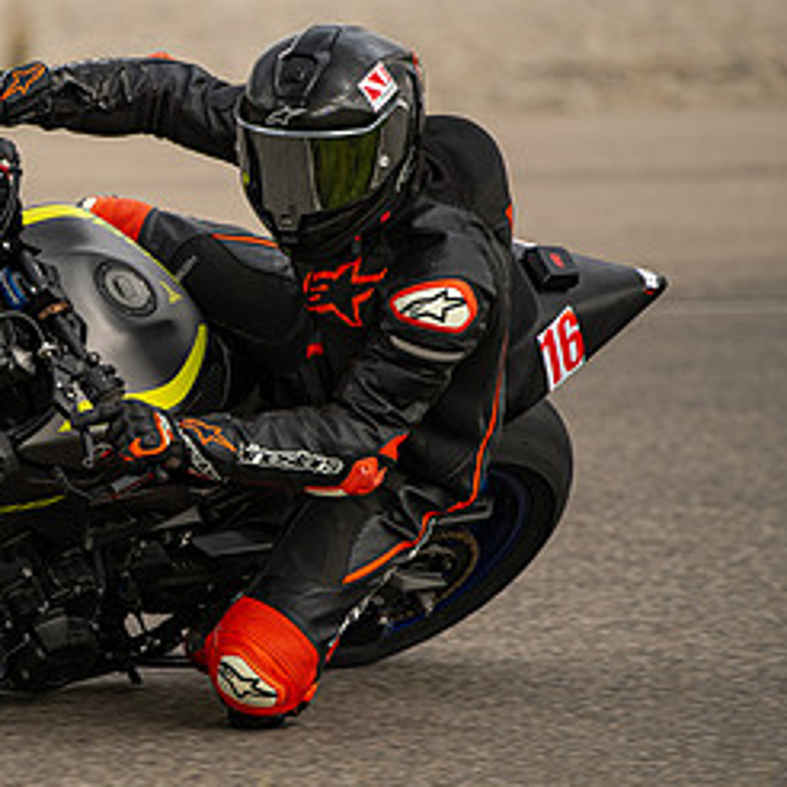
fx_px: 10314
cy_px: 376
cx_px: 99
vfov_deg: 4.4
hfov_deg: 4.4
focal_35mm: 401
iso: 125
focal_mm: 200
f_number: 2.8
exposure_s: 1/1250
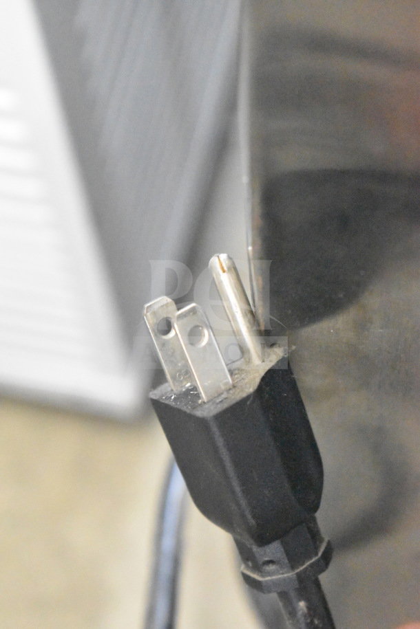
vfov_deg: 24.6
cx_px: 210
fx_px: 1444
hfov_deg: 16.6
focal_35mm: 82
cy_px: 314
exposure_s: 1/100
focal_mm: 55
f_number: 5.6
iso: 25600
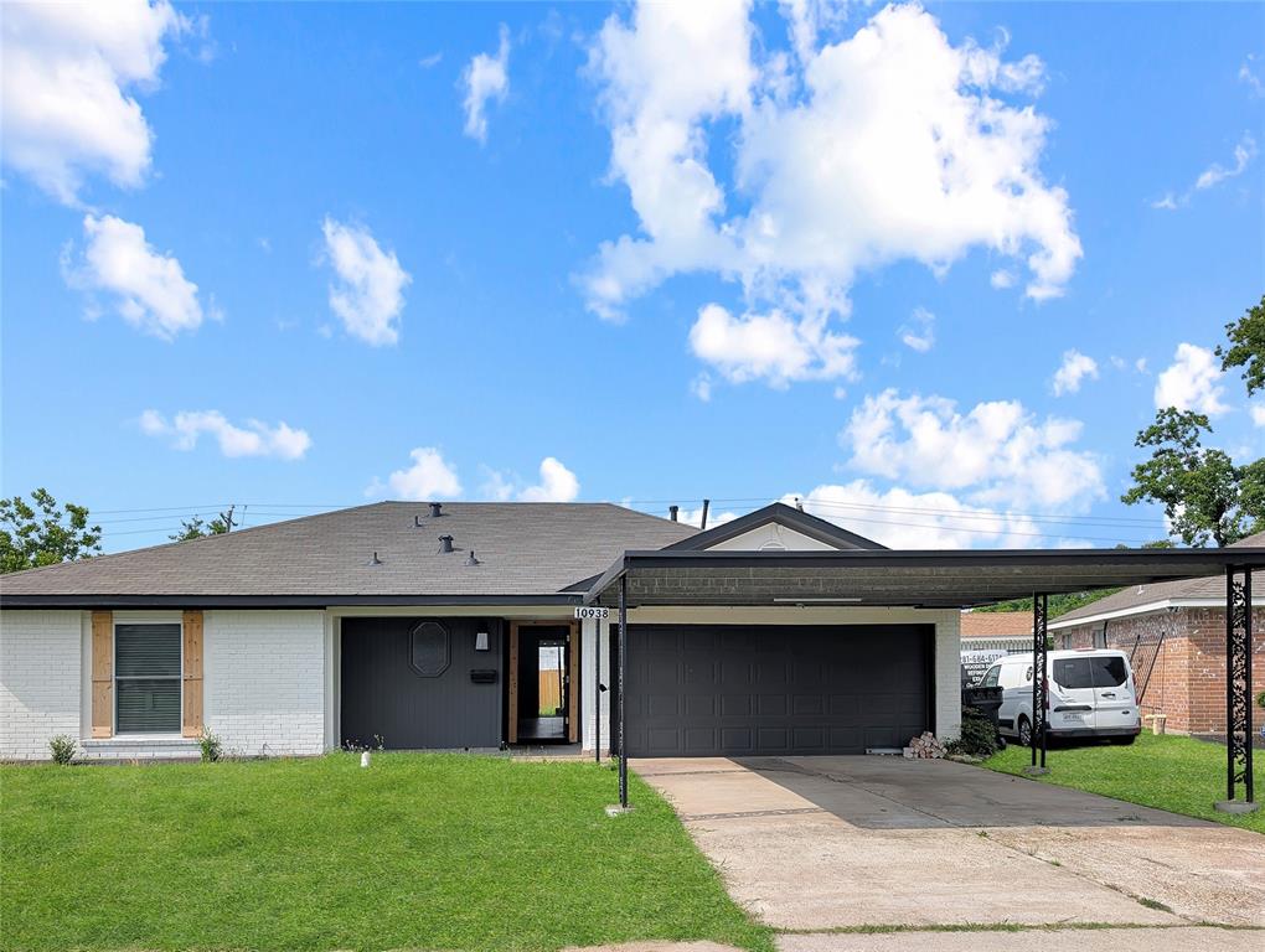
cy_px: 476
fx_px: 878
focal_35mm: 24
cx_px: 632
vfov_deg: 56.9
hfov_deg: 71.5
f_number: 1.68
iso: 24
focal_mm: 6.9
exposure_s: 1/1572
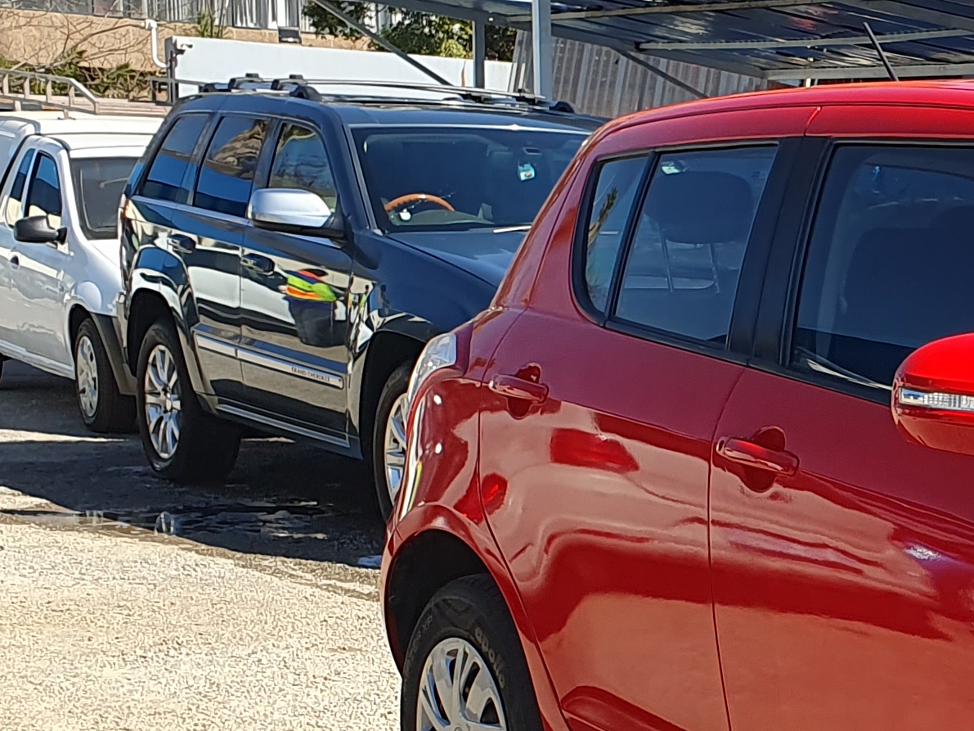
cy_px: 720
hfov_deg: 20.1
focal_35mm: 88
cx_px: 1323
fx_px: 2476
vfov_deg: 16.5
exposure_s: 1/762
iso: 50
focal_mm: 4.32
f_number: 2.4
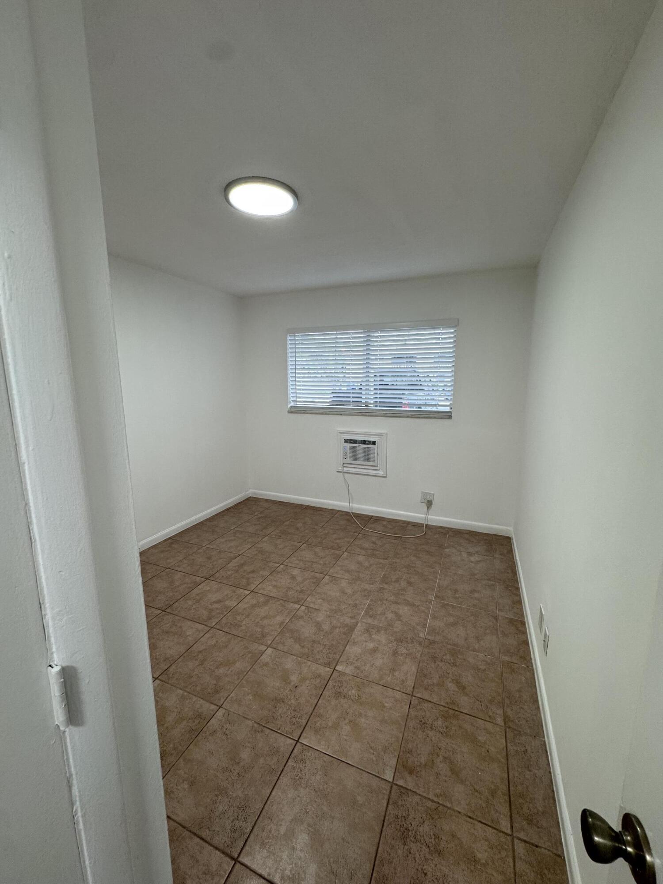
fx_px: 358
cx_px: 332
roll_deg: +0.3
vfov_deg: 102.1
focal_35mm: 14
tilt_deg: -10.3
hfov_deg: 85.7
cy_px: 442
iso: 160
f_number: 2.2
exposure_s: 1/120
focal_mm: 2.22
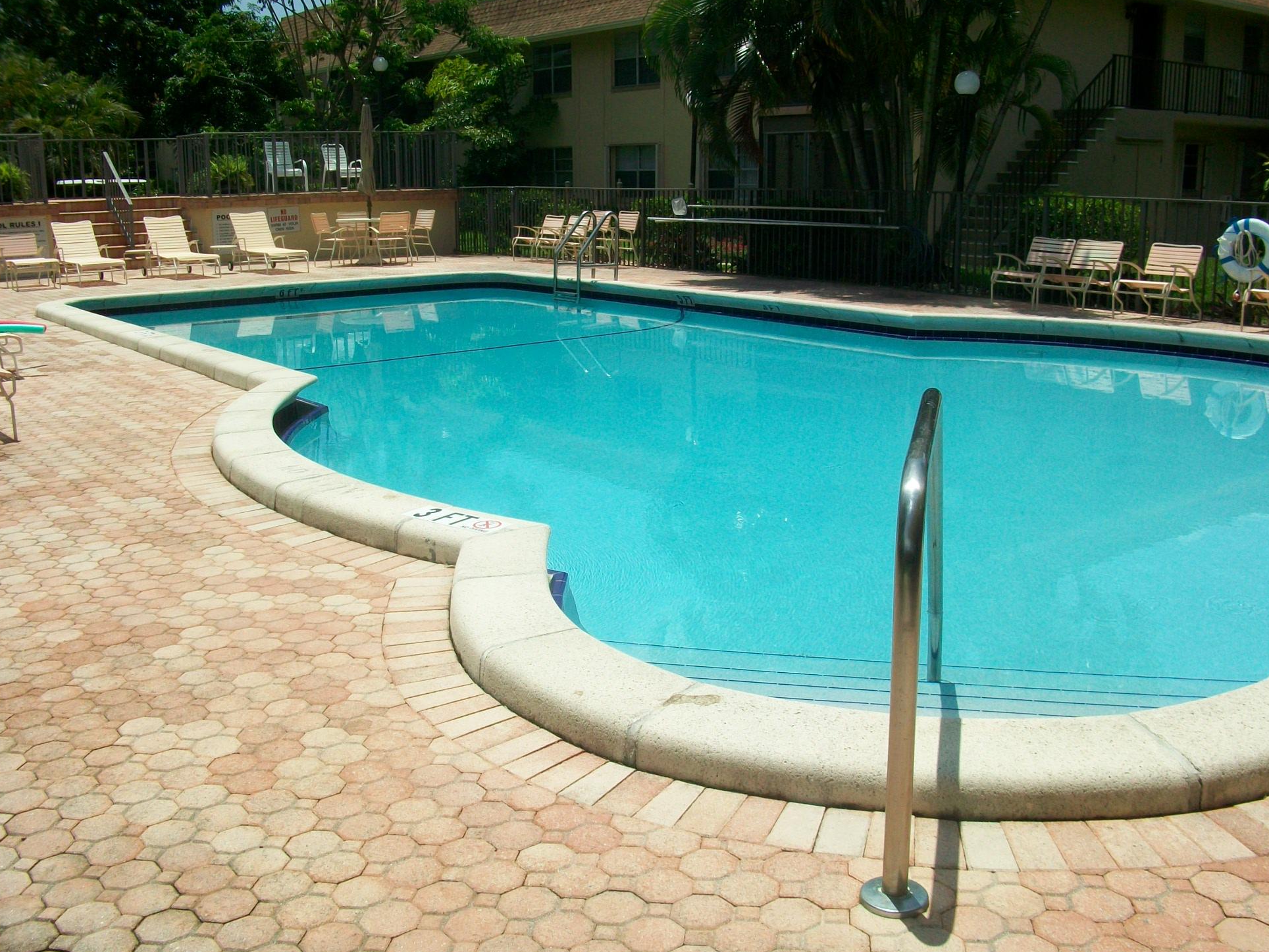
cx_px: 643
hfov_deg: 54.0
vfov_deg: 41.8
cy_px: 466
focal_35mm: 34
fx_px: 1246
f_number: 5.5
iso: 64
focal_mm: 5.7
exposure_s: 1/500
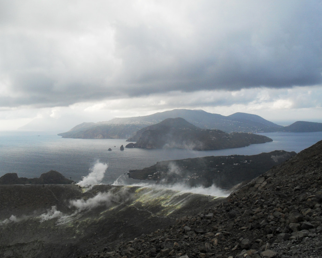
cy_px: 129
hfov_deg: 49.0
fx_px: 353
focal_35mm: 37
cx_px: 149
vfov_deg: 40.1
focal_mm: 6.3
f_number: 8.4
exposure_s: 1/125
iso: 100
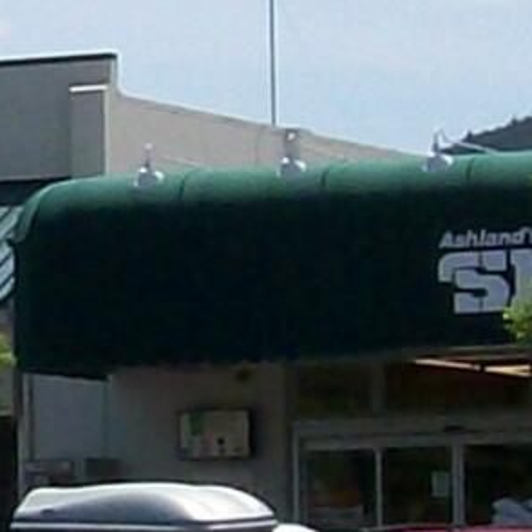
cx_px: -489
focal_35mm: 325
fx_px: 5651
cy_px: 413
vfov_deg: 5.4
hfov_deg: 5.3
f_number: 4.8
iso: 80
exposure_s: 1/783
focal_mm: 6
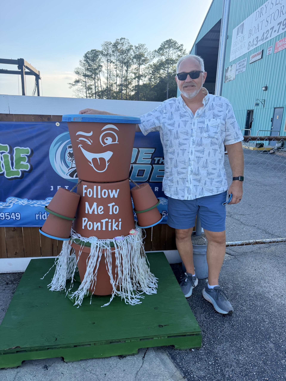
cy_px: 190
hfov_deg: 56.8
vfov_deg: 71.6
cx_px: 143
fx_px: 264
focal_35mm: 24
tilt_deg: -14.2
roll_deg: -2.0
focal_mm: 6.76
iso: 100
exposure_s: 1/1493
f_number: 1.78
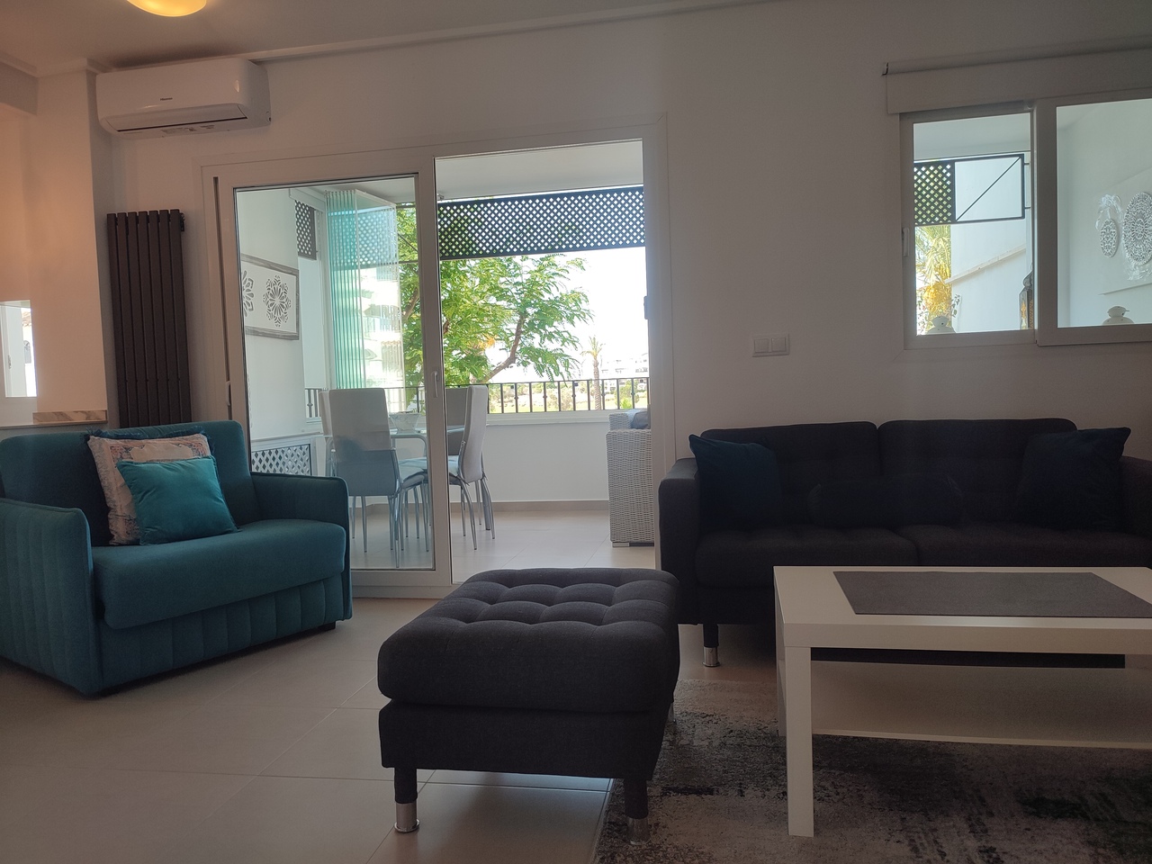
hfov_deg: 69.4
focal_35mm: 25
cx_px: 576
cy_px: 432
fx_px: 832
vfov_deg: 54.9
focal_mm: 6.04
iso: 52
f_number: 1.9
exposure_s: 1/100
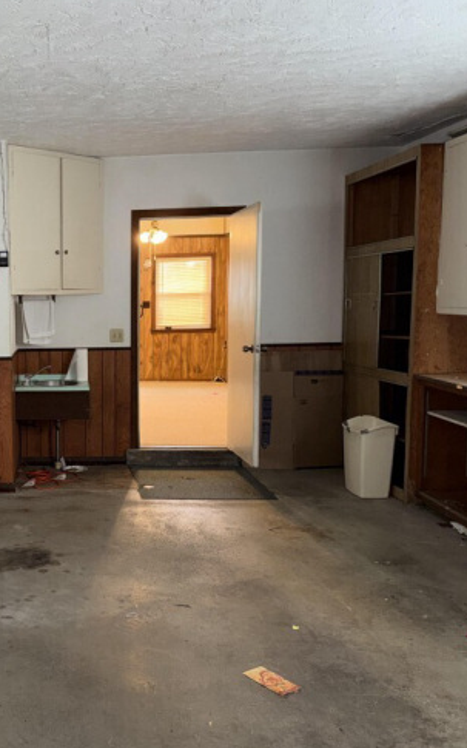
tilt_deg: -6.4
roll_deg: +1.1
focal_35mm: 35
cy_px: 379
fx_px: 713
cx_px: -8
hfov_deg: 33.0
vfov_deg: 55.3
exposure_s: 1/15
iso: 80
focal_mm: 6.76
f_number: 1.78
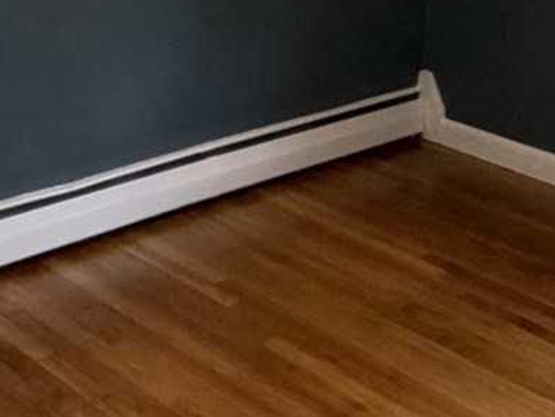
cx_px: 340
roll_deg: -3.1
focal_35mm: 74
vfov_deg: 19.5
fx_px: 1188
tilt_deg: -14.9
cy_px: 29
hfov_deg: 26.2
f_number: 2.2
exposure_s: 1/60
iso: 250
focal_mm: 2.22
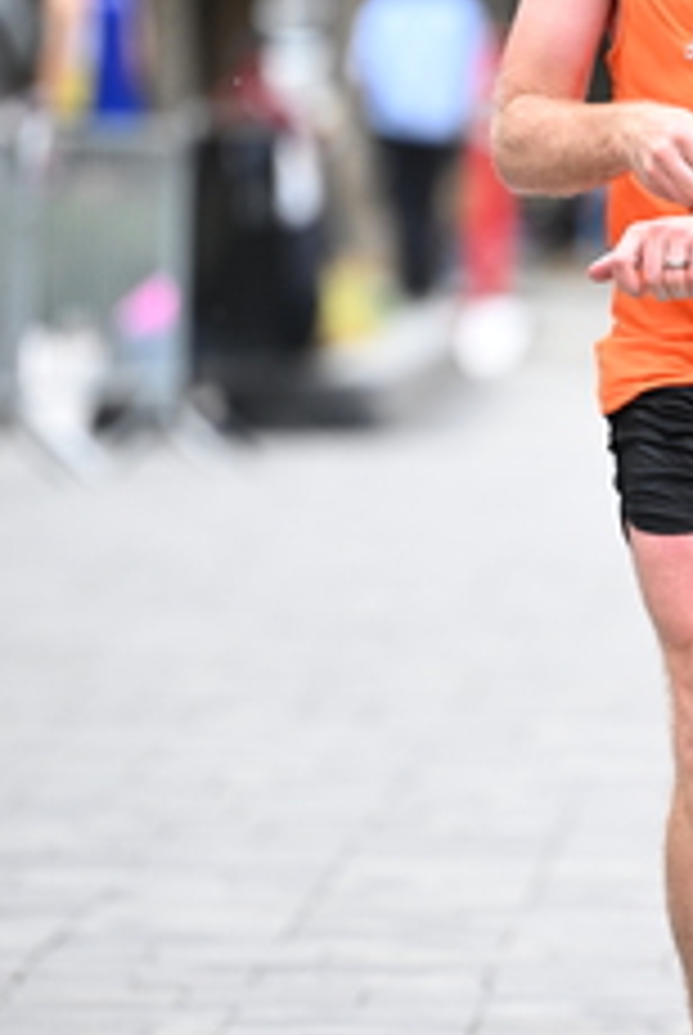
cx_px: 736
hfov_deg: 3.0
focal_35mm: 454
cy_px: 387
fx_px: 13069
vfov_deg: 4.5
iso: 1600
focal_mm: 190
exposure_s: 1/1250
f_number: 2.8
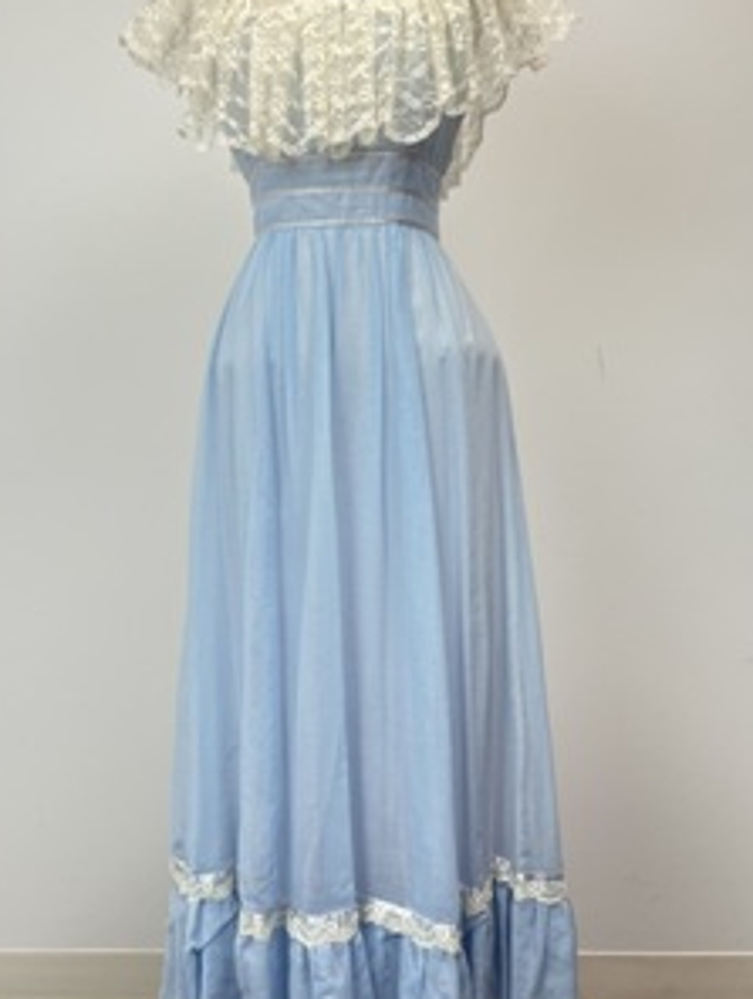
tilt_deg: -3.3
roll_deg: +0.5
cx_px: 351
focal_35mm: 35
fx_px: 1012
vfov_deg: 52.5
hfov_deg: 40.8
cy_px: 474
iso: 50
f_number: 1.6
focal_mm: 5.1
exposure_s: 1/120
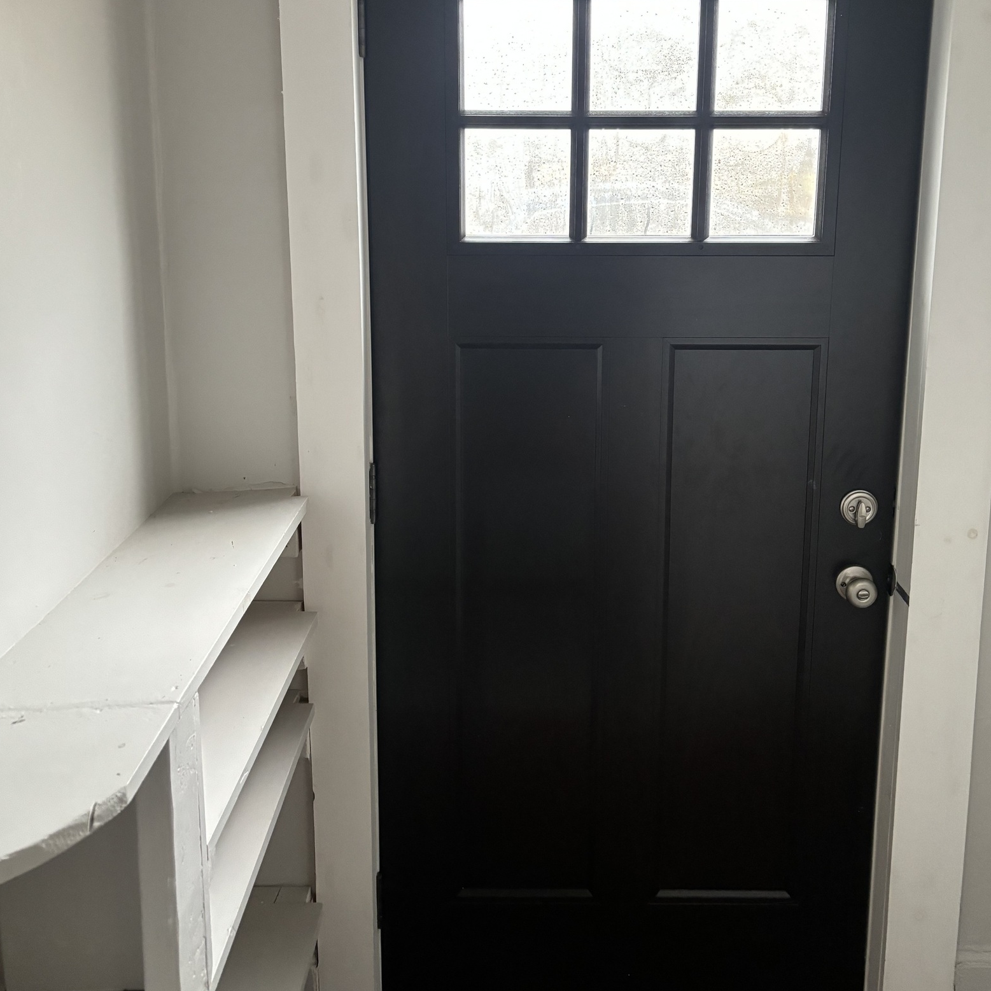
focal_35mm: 34
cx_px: 528
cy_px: 353
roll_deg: +0.1
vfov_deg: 47.9
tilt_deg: -10.6
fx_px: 1101
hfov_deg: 48.4
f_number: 1.6
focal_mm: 5.96
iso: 500
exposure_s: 1/60
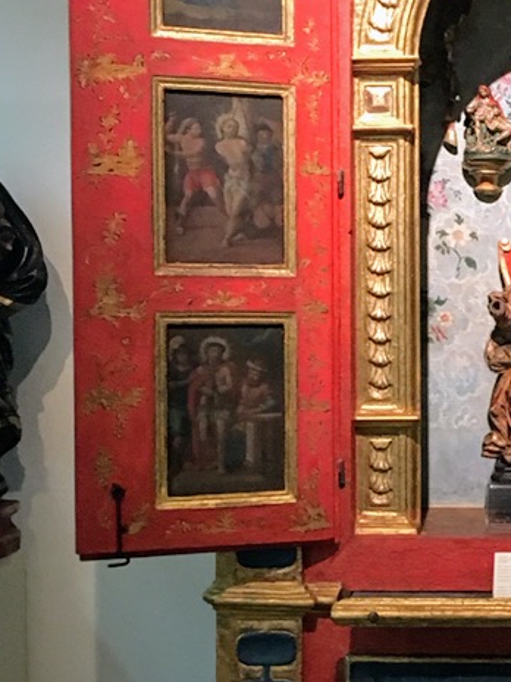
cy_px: 369
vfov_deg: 27.4
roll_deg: -2.0
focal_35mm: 71
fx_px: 1397
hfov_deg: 19.8
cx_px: 559
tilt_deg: -4.2
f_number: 2.2
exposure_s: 1/15
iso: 250
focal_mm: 4.15
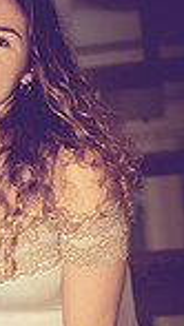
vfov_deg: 7.9
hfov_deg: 4.5
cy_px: 353
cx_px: -84
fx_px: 2352
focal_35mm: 272
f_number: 1.8
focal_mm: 85
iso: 320
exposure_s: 1/200
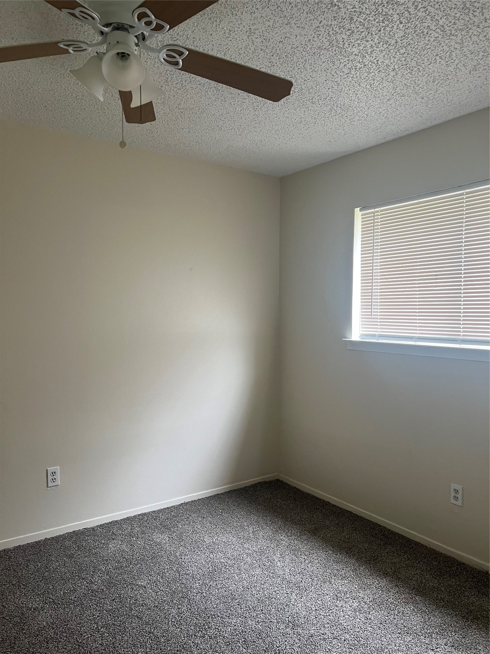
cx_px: 245
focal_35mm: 26
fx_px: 491
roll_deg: +1.2
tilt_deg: -1.4
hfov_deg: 53.1
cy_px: 327
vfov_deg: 67.3
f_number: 1.5
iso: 100
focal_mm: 5.7
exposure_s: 1/60
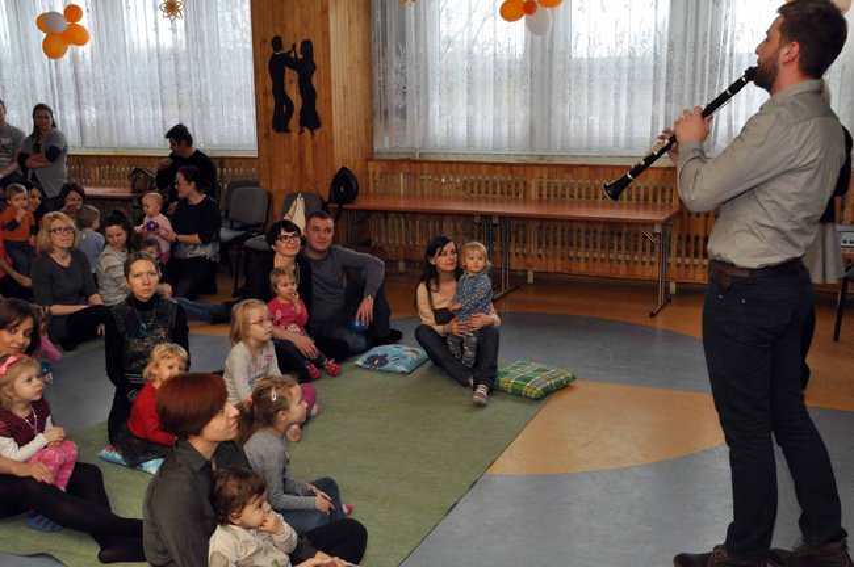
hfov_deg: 51.3
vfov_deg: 35.4
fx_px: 889
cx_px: 427
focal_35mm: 38
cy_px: 284
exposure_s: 1/60
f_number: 13
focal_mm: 25
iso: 1250
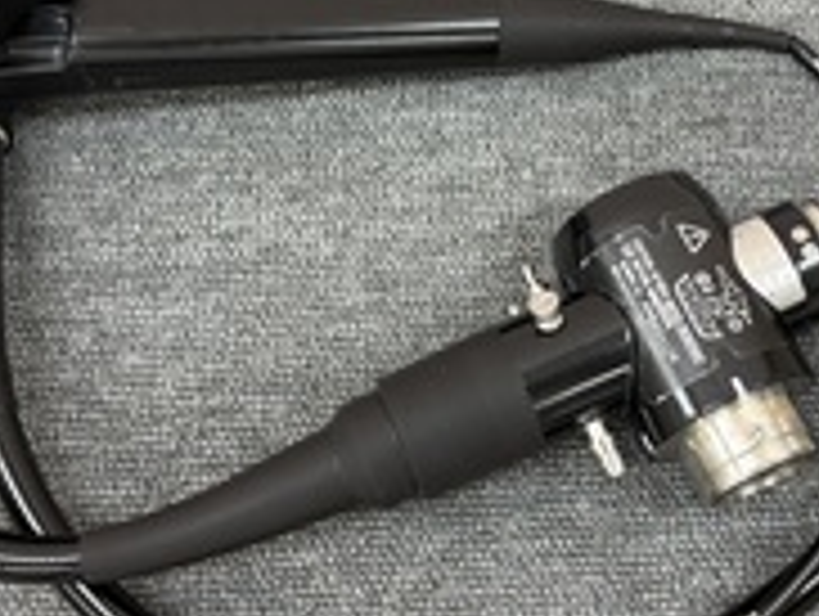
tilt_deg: -70.7
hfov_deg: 33.6
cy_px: 198
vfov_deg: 25.6
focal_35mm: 57
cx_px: 486
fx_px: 1350
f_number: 1.6
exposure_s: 1/60
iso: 64
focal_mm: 5.96
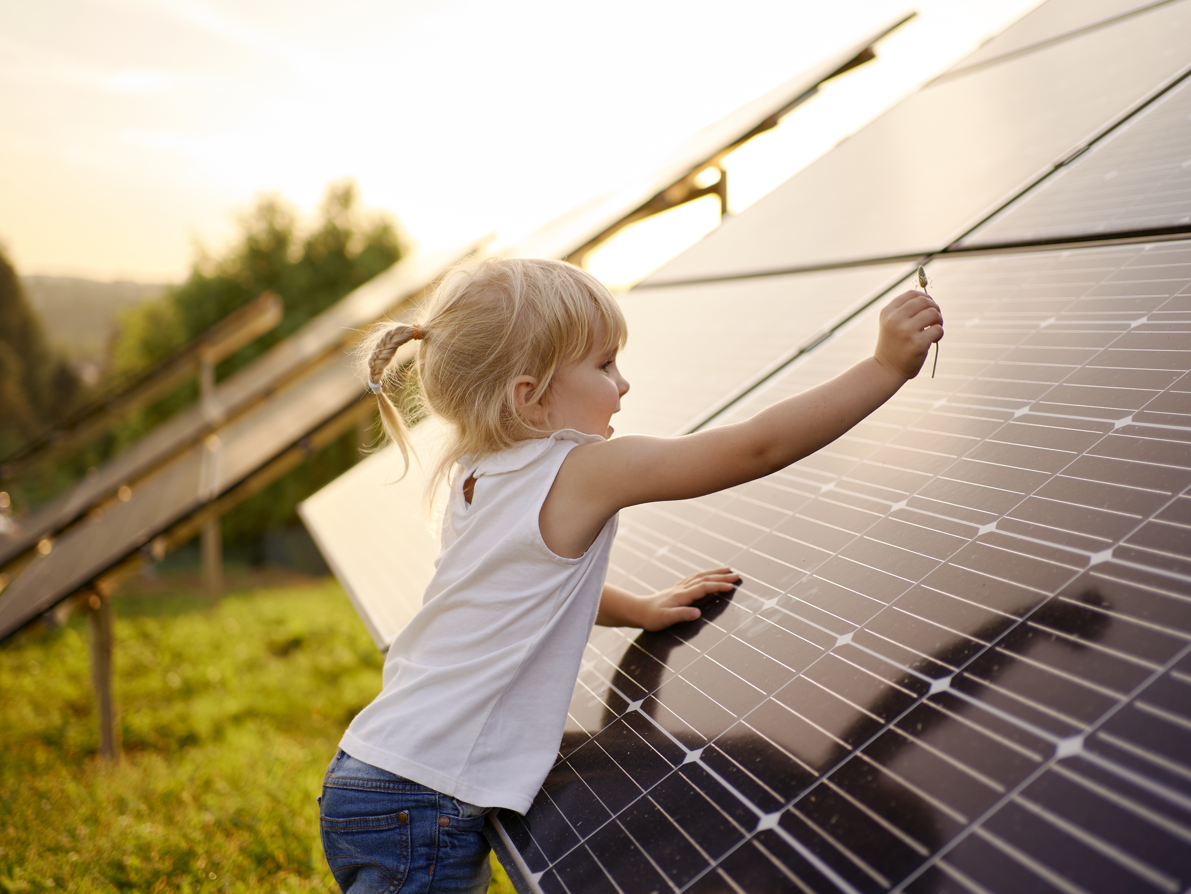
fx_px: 1342
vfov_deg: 36.8
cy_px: 436
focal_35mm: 39
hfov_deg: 47.9
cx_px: 617
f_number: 1.8
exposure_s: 1/800
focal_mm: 35
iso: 100
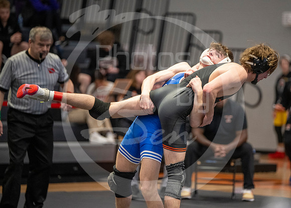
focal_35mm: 240
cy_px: 119
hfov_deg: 8.4
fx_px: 1979
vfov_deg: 6.0
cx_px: 178
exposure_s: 1/1000
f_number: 2.8
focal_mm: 200
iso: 3200
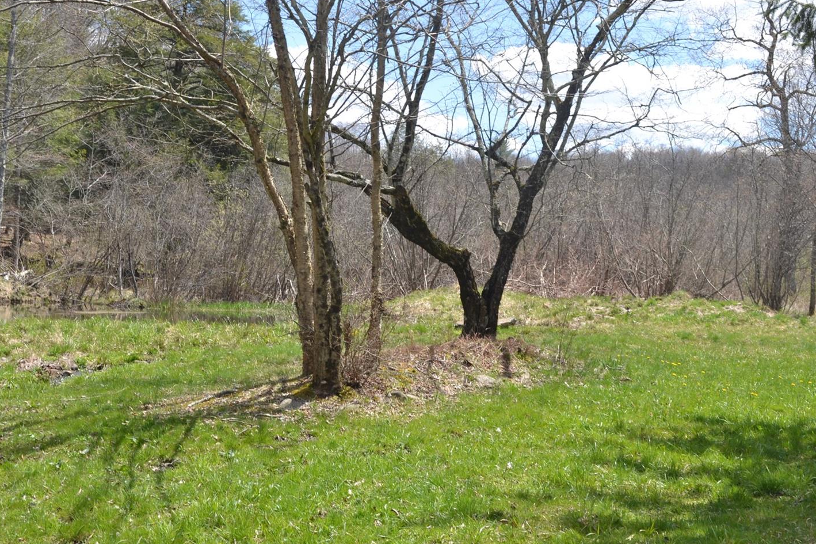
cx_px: 346
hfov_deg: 38.1
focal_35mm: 52
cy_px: 228
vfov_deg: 26.0
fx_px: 1178
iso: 100
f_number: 7.1
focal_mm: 24
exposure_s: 1/125
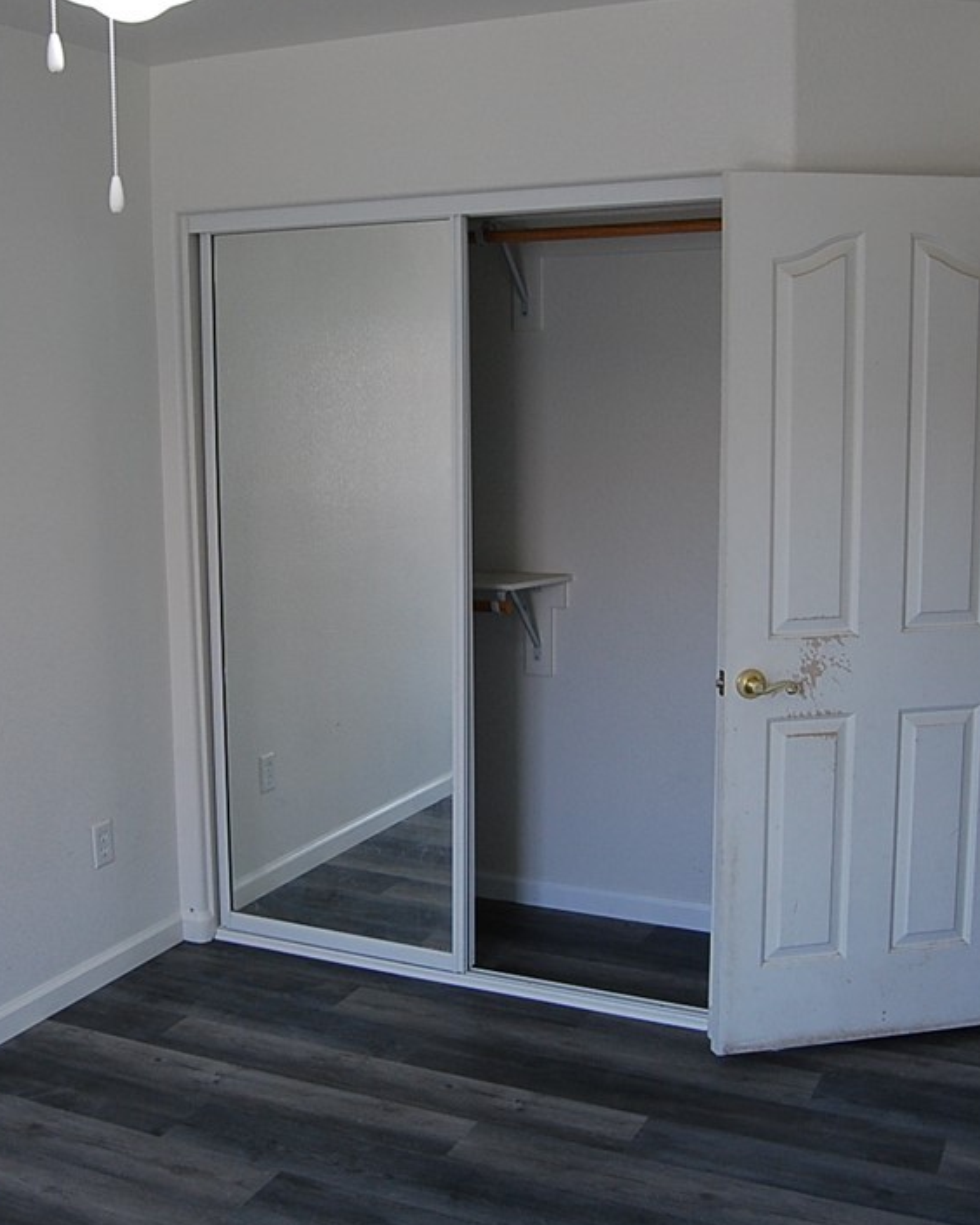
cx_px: 421
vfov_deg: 46.8
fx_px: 1414
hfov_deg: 38.2
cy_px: 610
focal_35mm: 39
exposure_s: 1/100
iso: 400
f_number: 5
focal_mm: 18
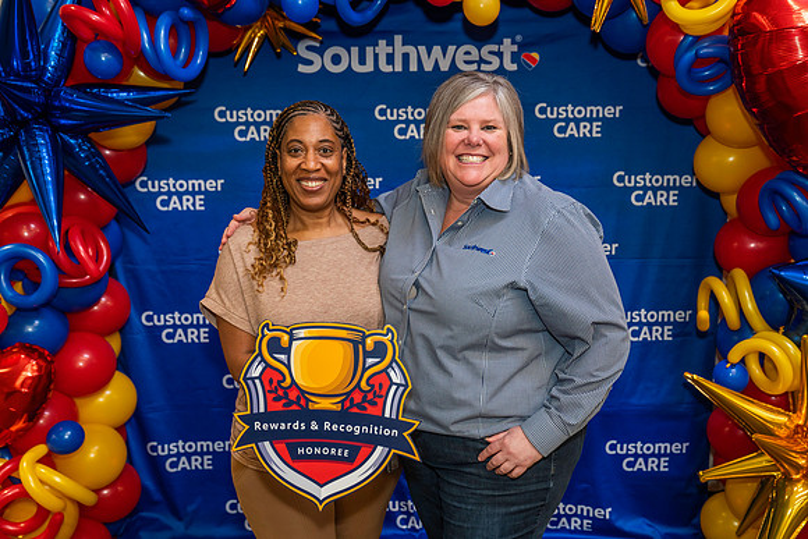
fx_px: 831
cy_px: 270
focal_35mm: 37
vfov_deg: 36.0
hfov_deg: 51.9
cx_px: 404
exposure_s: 1/160
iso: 1250
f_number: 4
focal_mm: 37
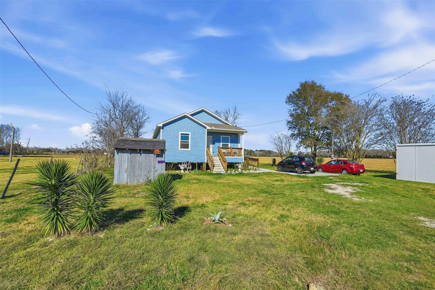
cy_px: 145
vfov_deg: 73.7
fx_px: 193
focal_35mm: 16
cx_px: 218
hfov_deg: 96.8
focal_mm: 16
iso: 100
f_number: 8
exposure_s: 1/2000
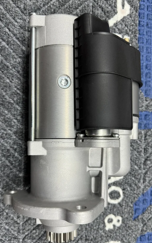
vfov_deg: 62.8
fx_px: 199
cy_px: 131
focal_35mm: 30
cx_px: 80
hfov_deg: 41.8
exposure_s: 1/50
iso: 160
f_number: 1.78
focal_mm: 6.76
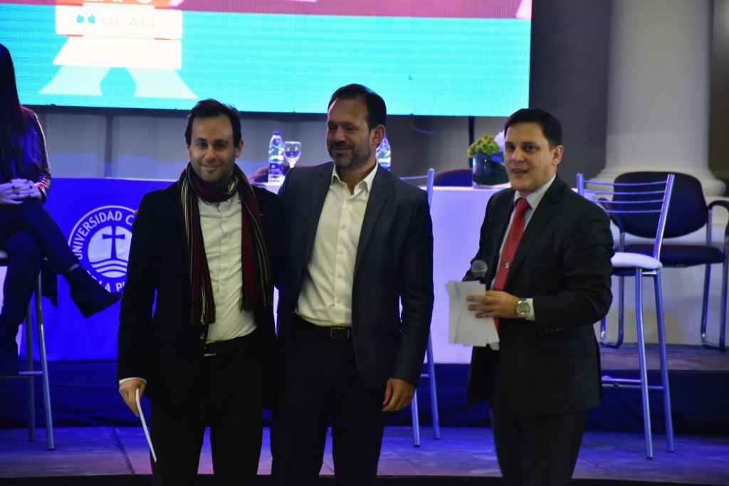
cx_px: 364
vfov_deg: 7.0
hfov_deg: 10.5
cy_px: 243
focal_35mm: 195
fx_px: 3949
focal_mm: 130
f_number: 5.6
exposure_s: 1/50
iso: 1600
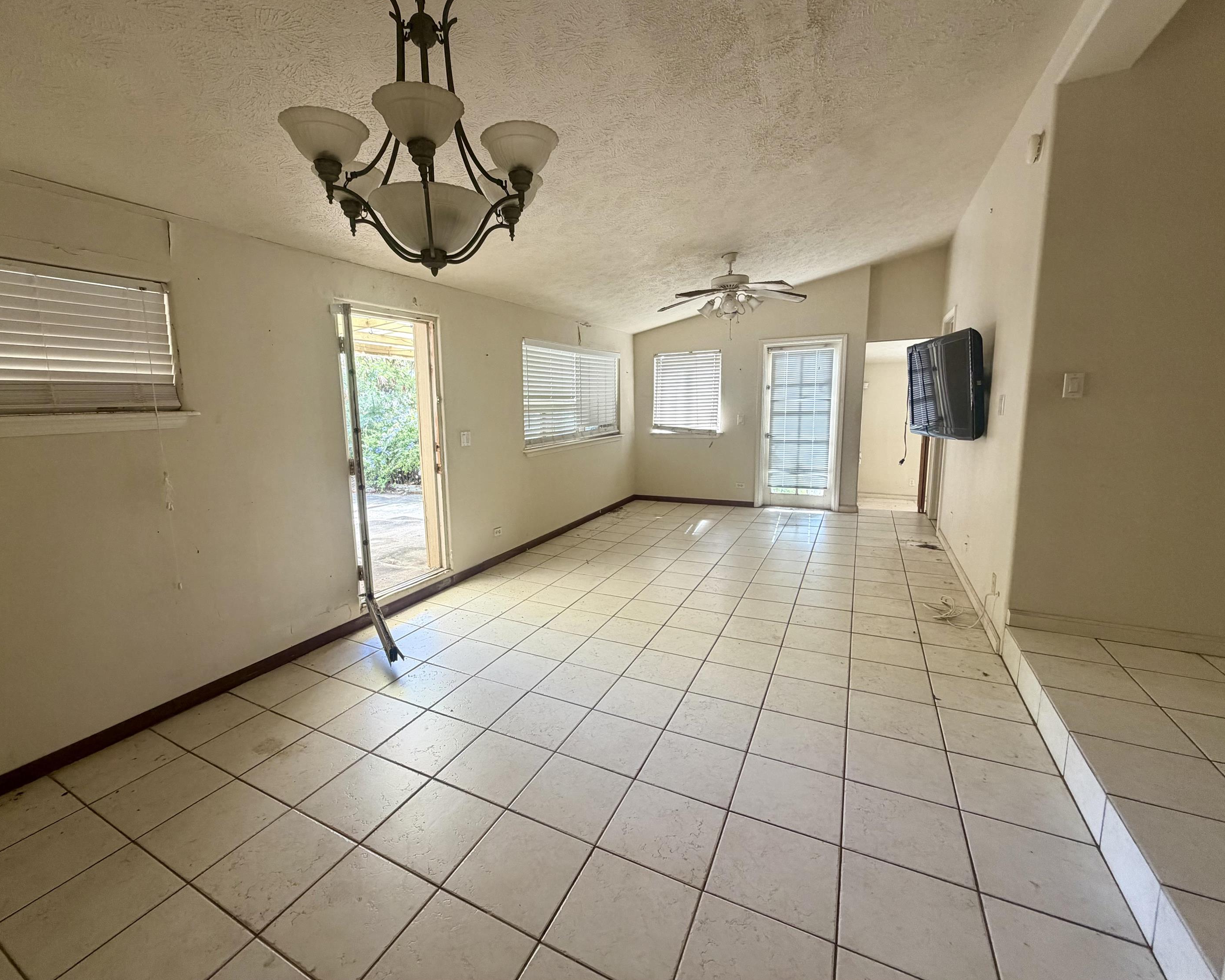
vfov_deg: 84.0
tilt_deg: -9.0
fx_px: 544
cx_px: 565
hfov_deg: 96.6
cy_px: 481
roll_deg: +1.5
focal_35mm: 15
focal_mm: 2.22
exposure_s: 1/121
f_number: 2.2
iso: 160
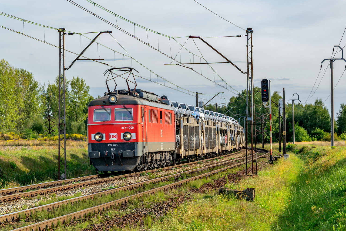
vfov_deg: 12.1
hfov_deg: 18.1
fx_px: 1086
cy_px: 118
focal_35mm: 113
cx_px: 181
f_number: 8
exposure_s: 1/500
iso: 200
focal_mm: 70
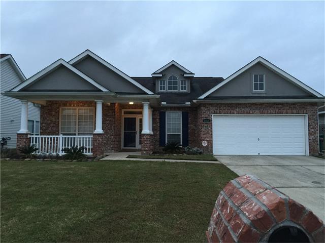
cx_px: 162
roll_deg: -0.3
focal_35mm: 29
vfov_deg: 48.2
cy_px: 122
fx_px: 272
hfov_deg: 61.7
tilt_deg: +3.6
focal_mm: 4.15
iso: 40
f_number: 2.2
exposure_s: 1/15
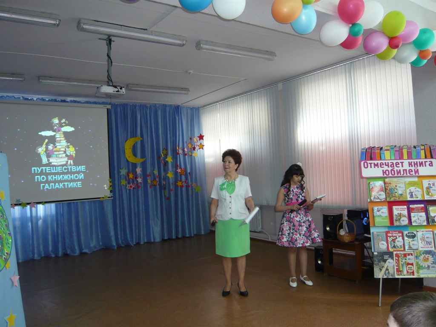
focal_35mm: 28
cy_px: 164
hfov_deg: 63.4
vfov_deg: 49.7
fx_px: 353
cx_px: 218
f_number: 2.8
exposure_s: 1/30
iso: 160
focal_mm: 4.6
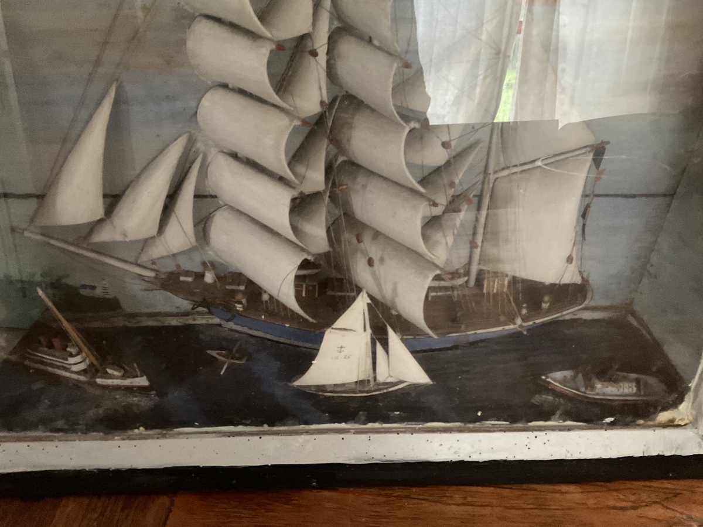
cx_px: 352
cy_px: 264
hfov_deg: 61.7
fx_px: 589
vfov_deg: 48.2
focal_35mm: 29
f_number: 1.8
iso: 500
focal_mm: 3
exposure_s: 1/25
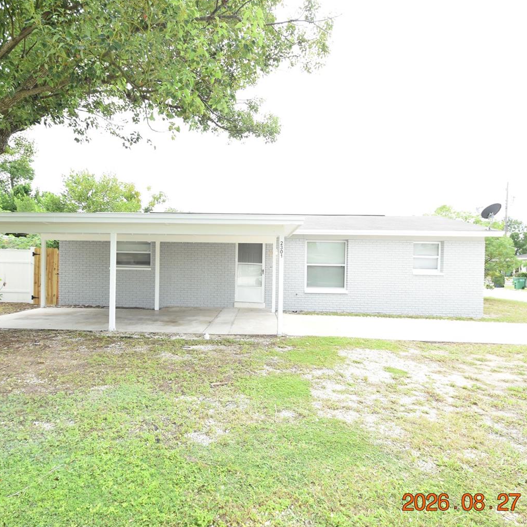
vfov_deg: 74.8
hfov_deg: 74.8
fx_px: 344
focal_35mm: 20
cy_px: 268
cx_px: 250
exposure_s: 1/180
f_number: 6.7
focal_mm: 10
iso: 400
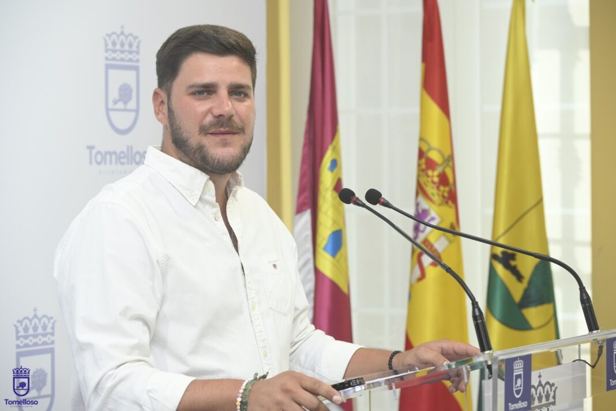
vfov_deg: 11.4
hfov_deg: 17.1
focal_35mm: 120
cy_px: 206
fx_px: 2053
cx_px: 308
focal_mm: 120
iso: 800
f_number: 7.1
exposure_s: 1/160
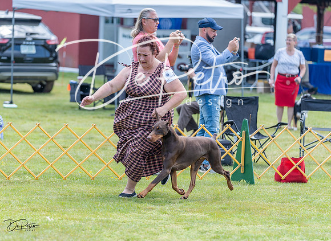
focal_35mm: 196
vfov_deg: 7.4
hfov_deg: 10.2
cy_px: 102
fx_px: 1857
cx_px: 141
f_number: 2.8
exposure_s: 1/800
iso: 125
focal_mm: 143
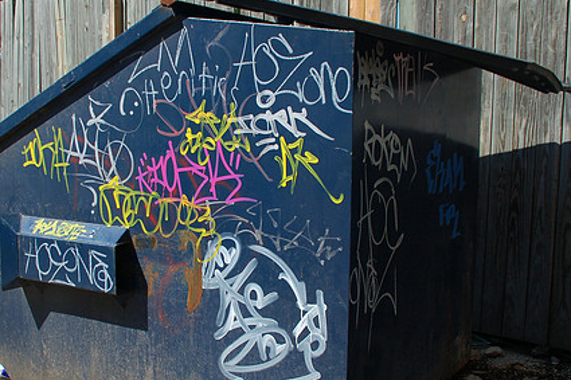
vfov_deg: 29.8
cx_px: 231
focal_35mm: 45
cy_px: 213
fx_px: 713
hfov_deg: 43.4
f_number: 7.1
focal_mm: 22
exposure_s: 1/160
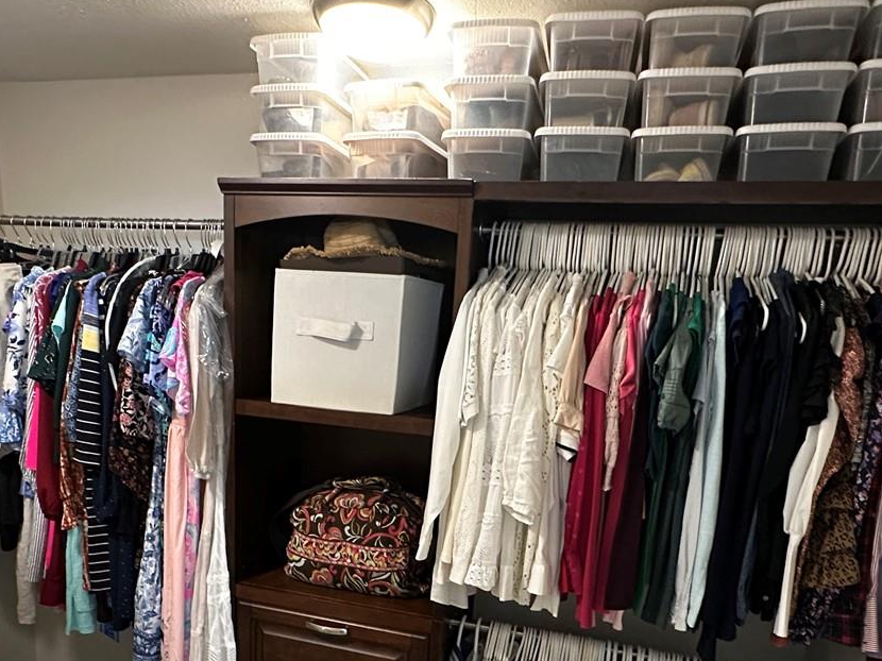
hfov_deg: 65.3
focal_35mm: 27
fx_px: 688
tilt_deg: -12.8
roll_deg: -3.1
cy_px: 489
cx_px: 420
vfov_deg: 49.5
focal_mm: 2.22
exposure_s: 1/60
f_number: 2.2
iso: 500
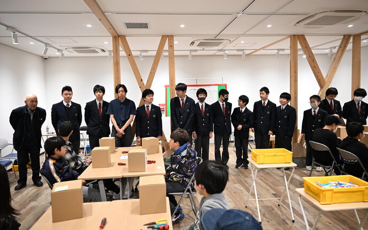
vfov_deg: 49.3
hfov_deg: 72.6
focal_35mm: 25
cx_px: 183
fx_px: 251
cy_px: 110
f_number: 2.8
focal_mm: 24
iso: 2000
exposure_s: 1/200
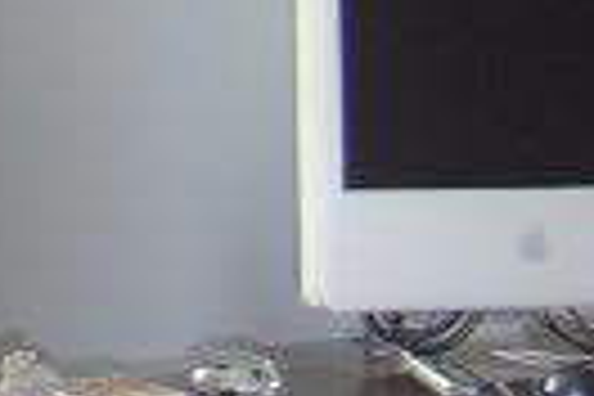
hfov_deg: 12.3
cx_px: -392
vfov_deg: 8.8
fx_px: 2574
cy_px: 90
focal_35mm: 156
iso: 141
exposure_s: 1/30
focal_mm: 8.13
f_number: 2.7
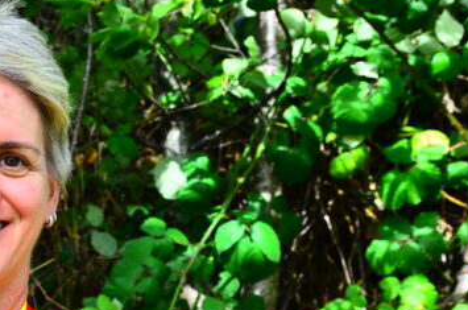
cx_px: -1
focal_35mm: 146
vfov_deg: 9.3
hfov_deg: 13.9
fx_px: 1895
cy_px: 263
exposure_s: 1/350
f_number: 9.5
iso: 800
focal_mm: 45
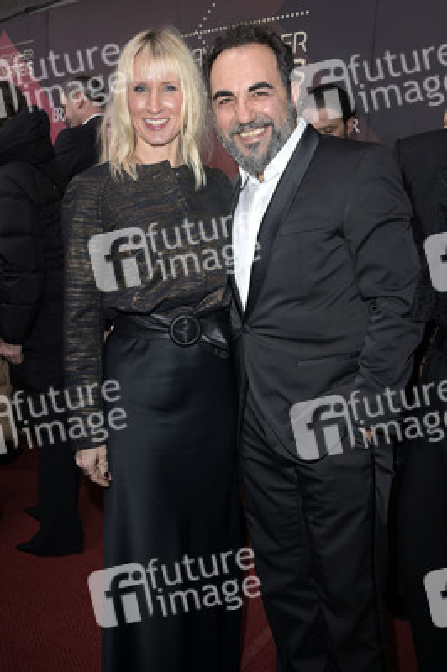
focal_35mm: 32
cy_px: 336
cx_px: 224
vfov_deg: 58.8
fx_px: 597
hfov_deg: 41.0
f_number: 5.6
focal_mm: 32
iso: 640
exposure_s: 1/250
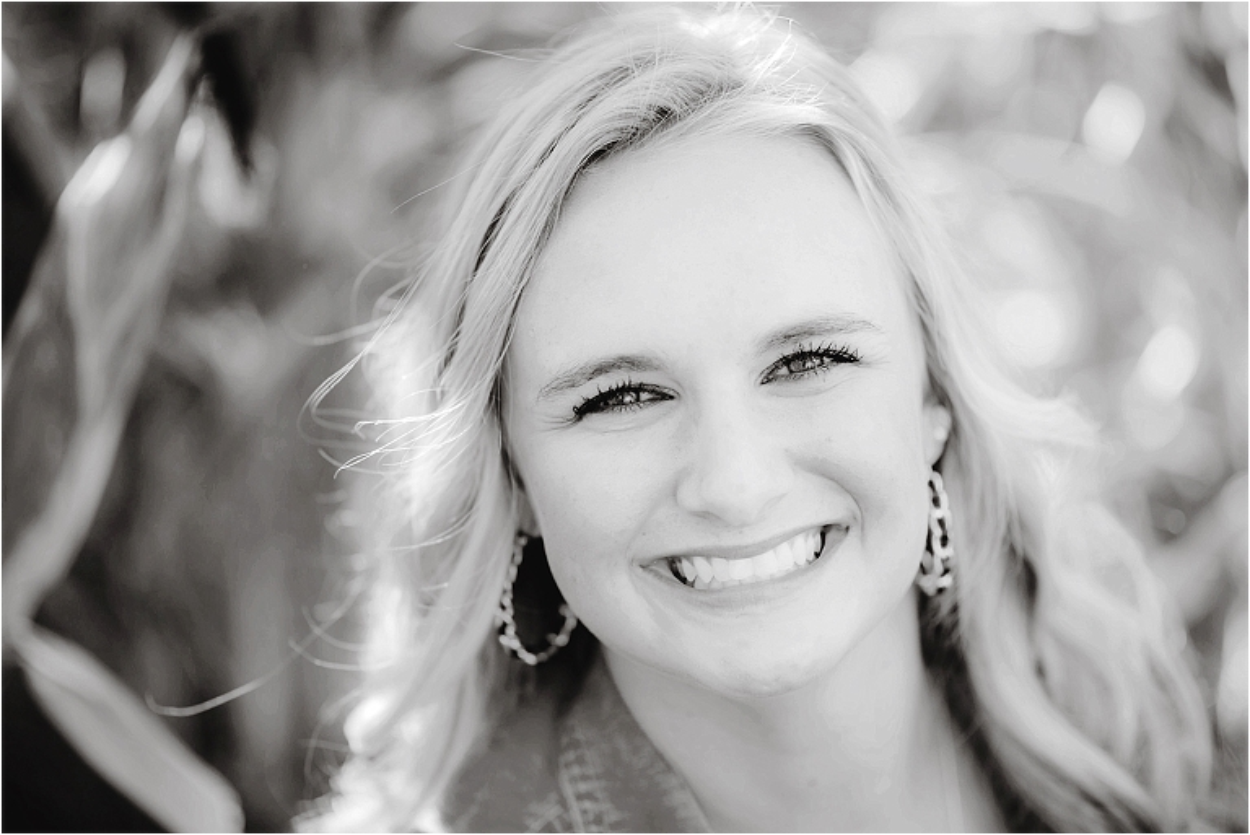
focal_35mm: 85
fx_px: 2953
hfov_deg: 23.9
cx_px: 625
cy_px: 418
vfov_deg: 16.1
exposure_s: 1/800
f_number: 2
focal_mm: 85
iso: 200
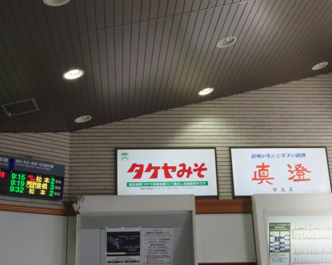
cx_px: 157
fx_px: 491
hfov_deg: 37.3
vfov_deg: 30.3
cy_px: 131
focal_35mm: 50
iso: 1000
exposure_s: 1/60
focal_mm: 8.5
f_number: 8
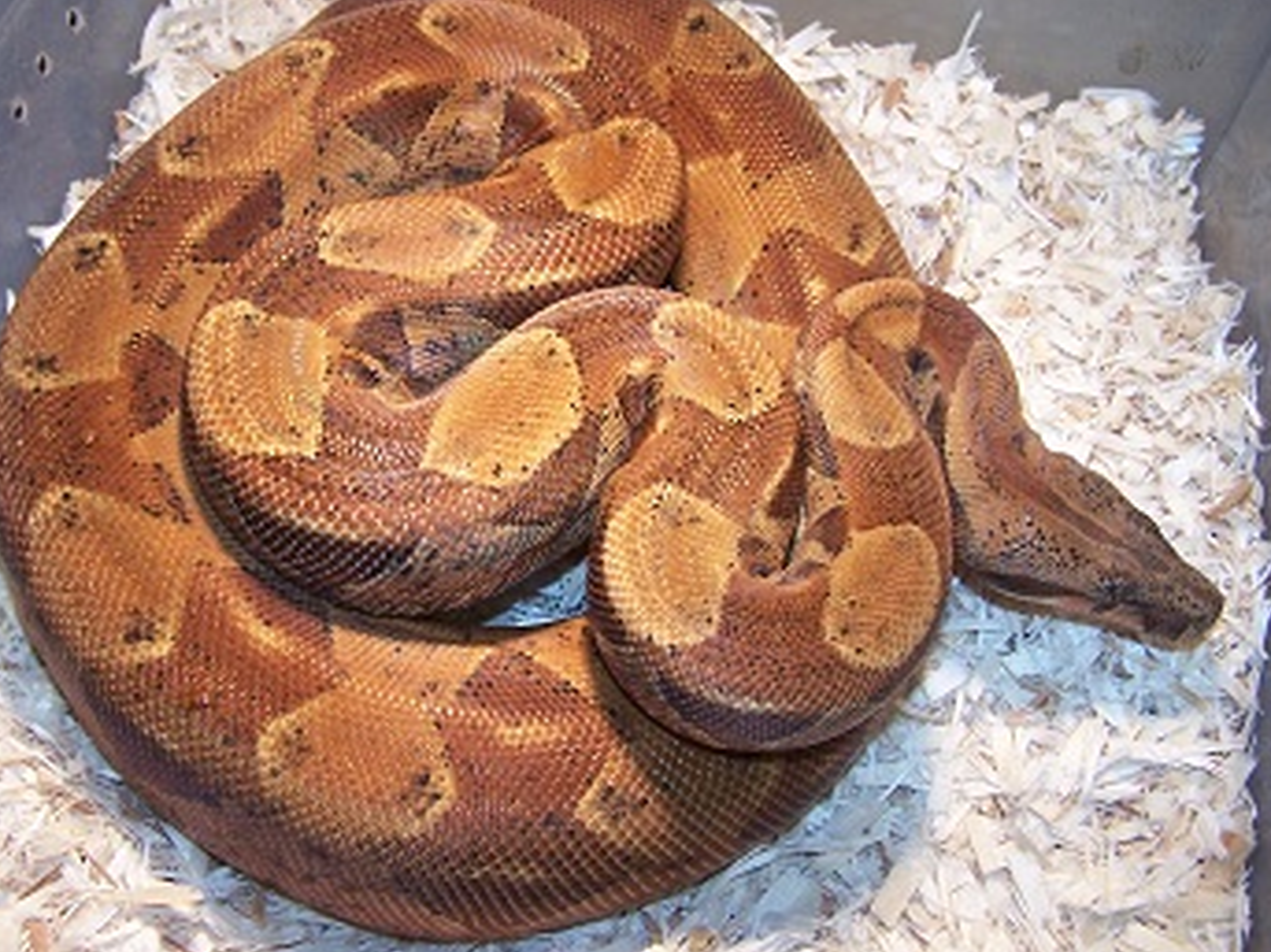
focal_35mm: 43
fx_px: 1578
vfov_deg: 33.6
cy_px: 461
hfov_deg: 43.8
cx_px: 578
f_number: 2.8
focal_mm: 6.3
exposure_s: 1/90
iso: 140
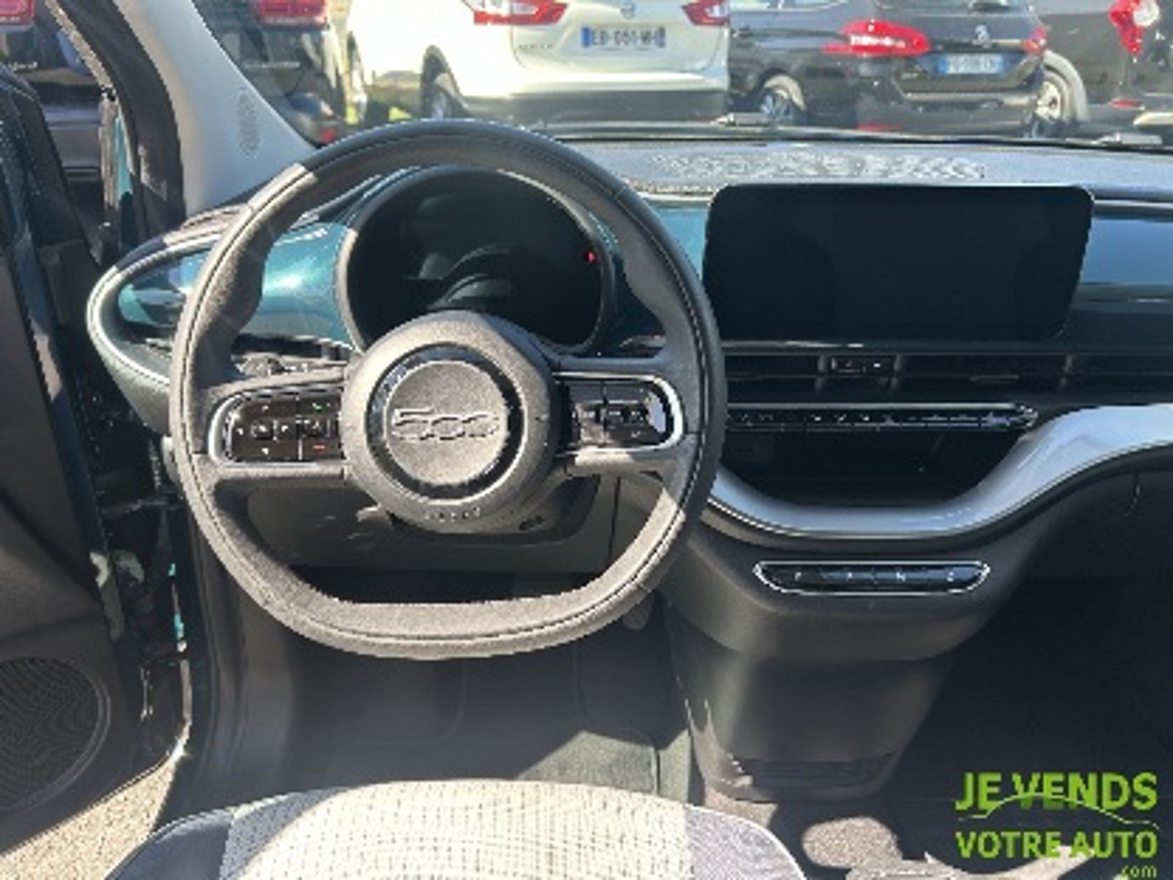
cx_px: 586
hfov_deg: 67.3
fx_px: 881
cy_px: 440
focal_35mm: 26
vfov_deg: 53.1
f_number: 1.5
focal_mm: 5.7
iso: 50
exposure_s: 1/307
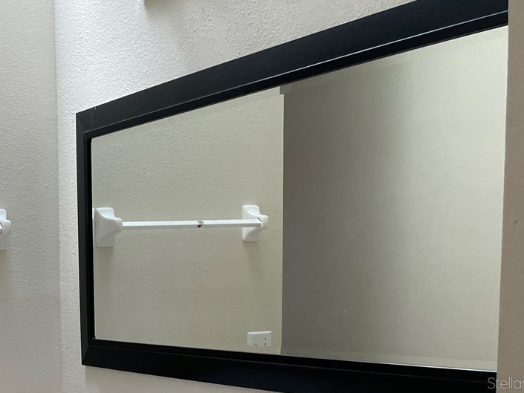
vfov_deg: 23.9
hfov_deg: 29.8
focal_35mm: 59
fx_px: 893
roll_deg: +2.1
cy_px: 383
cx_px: -37
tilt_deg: -7.1
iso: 100
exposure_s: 1/120
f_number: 1.6
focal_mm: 4.2
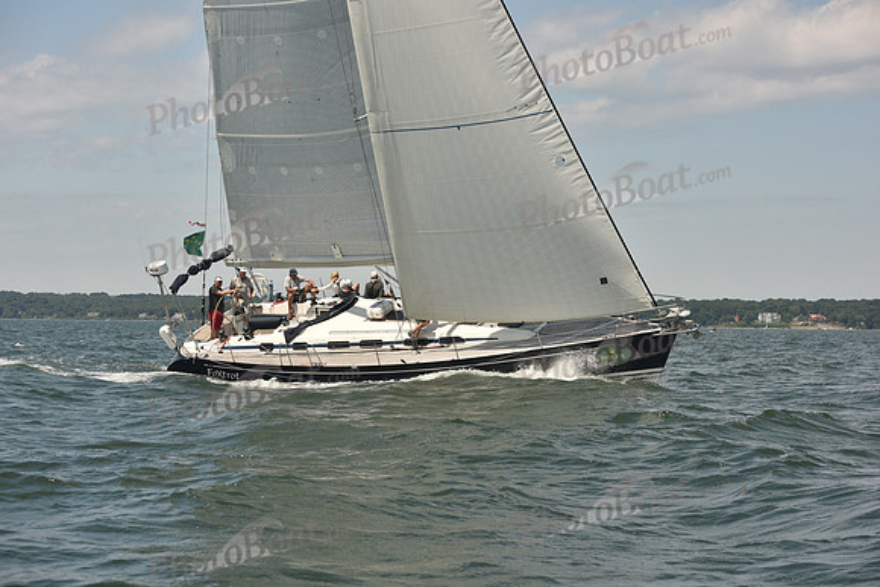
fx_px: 1834
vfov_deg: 18.2
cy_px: 294
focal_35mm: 75
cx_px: 440
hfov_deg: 27.0
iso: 320
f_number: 7.1
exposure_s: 1/1000
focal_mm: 75
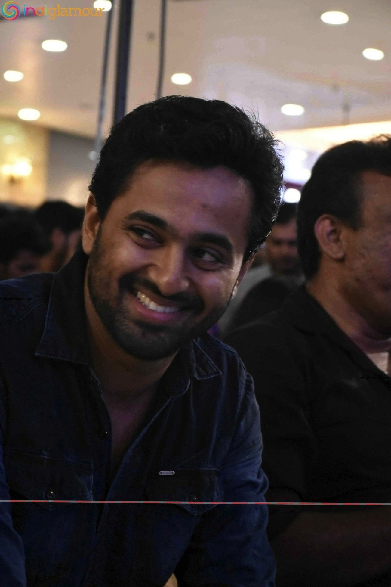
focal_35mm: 105
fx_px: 1710
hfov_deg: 13.0
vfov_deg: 19.5
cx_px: 196
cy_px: 294
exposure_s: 1/100
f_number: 7.1
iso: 8000
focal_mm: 70
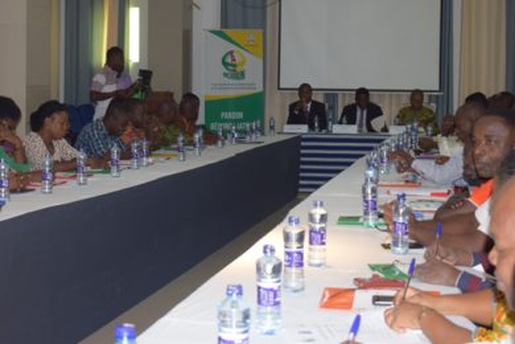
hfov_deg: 38.9
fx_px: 730
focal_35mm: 51
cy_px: 172
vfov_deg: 26.5
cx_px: 258
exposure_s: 1/100
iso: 800
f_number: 5
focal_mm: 34
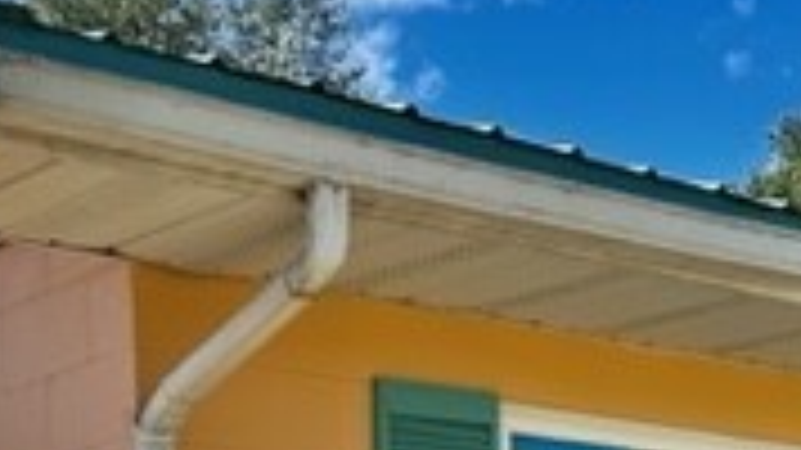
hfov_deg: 22.6
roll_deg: +0.8
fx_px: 1996
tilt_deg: +1.9
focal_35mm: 94
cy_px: 734
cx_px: 518
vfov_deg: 12.1
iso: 80
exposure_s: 1/3472
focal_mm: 6.86
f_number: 1.78
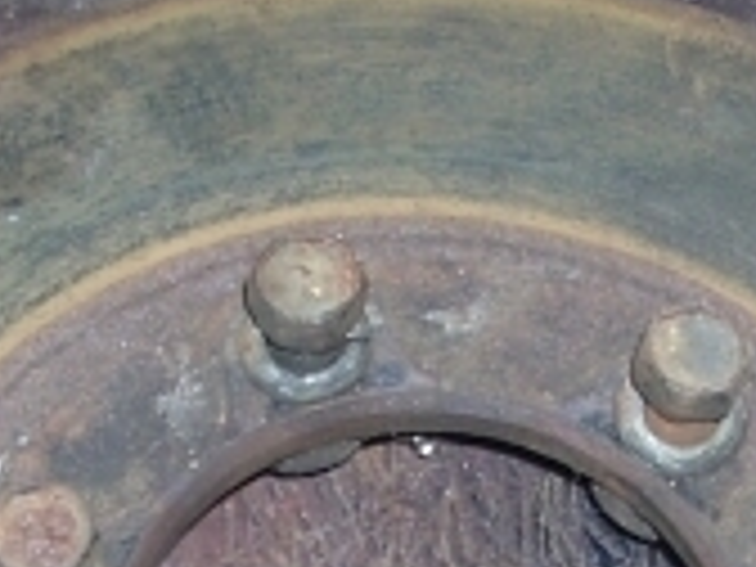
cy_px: 803
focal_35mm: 165
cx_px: 378
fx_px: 3604
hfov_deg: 12.0
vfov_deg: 8.8
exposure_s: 1/60
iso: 64
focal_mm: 6.2
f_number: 2.8
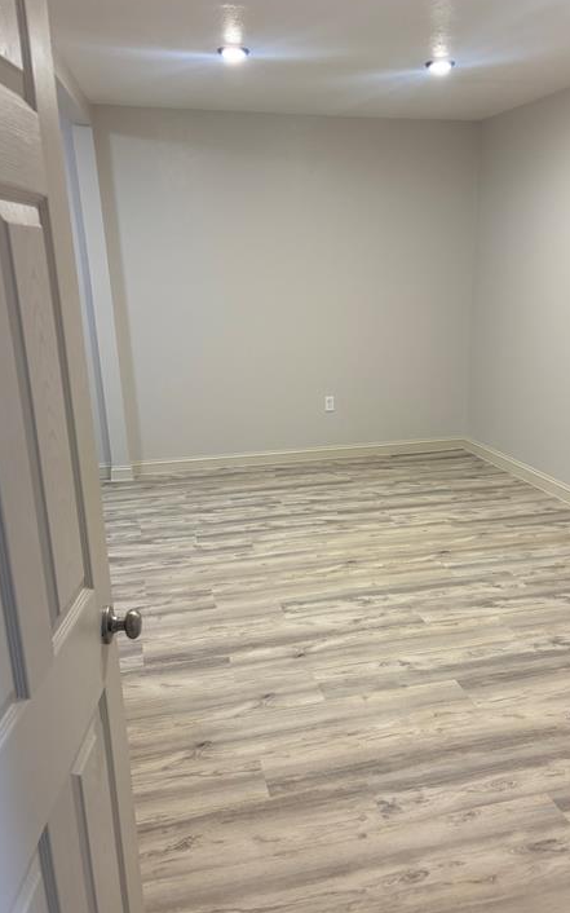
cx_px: 348
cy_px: 481
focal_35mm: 30
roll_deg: -1.1
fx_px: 746
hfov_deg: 41.6
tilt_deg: -18.0
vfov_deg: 62.9
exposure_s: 1/60
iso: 125
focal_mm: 5.96
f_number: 1.6
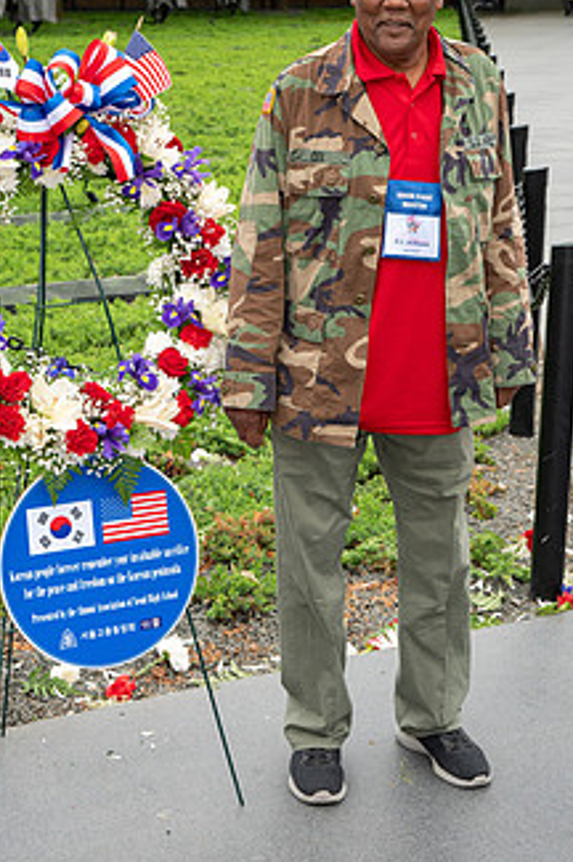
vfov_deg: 28.0
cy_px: 302
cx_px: 214
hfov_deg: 18.9
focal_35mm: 72
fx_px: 1723
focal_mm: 52
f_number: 8
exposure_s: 1/640
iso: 1250
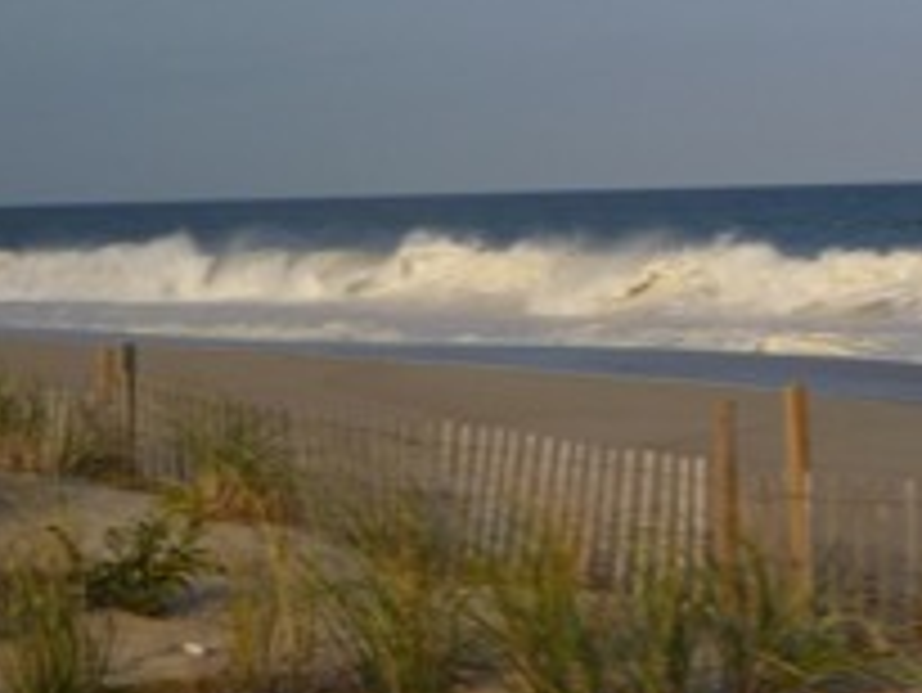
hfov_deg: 19.3
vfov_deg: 14.8
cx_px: 796
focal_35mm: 100
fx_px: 2665
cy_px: 324
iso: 200
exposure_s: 1/320
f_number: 11
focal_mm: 7.9
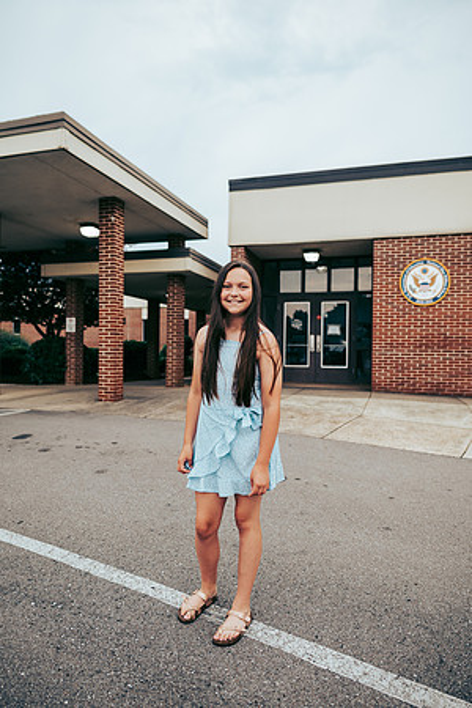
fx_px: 472
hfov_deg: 53.1
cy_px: 354
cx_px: 236
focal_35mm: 24
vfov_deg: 73.7
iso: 250
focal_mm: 24
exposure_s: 1/400
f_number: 2.8
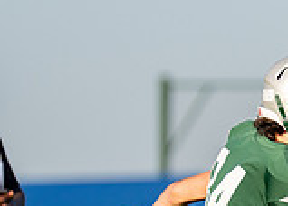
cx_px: 365
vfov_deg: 1.4
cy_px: 272
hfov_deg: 1.9
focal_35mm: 1058
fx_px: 8665
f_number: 2.8
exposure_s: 1/4000
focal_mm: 200
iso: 200
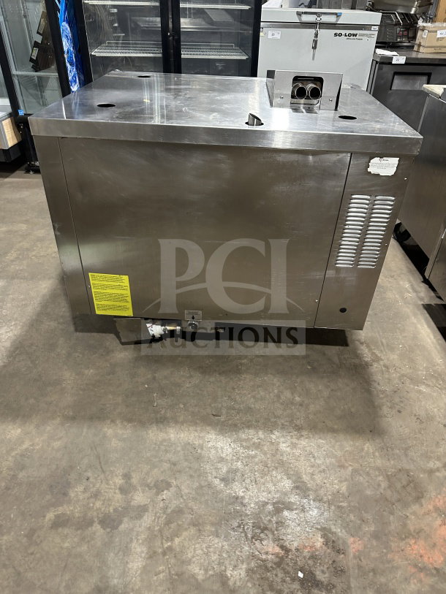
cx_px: 223
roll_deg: -3.6
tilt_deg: -33.4
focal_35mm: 24
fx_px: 412
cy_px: 297
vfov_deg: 71.6
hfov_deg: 56.8
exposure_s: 1/60
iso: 320
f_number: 1.78
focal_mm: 6.86
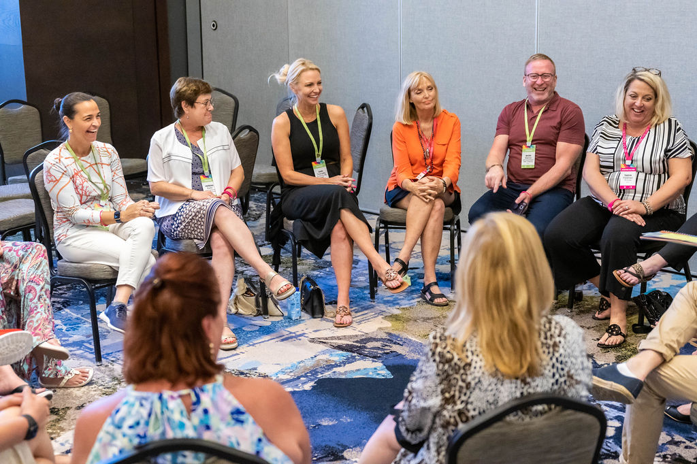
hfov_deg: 32.9
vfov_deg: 22.2
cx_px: 348
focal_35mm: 61
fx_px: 1181
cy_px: 232
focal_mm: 41
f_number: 2.8
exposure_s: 1/125
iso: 3200
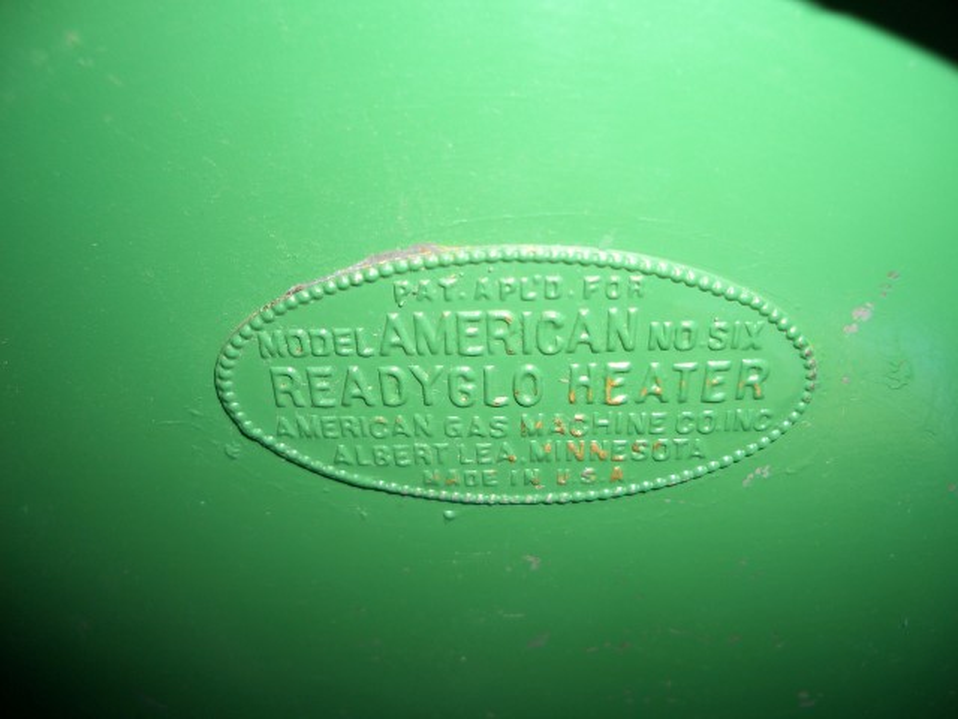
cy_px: 360
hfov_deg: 52.6
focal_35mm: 35
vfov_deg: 40.7
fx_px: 969
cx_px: 479
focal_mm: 5.8
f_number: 2.6
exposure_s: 1/60
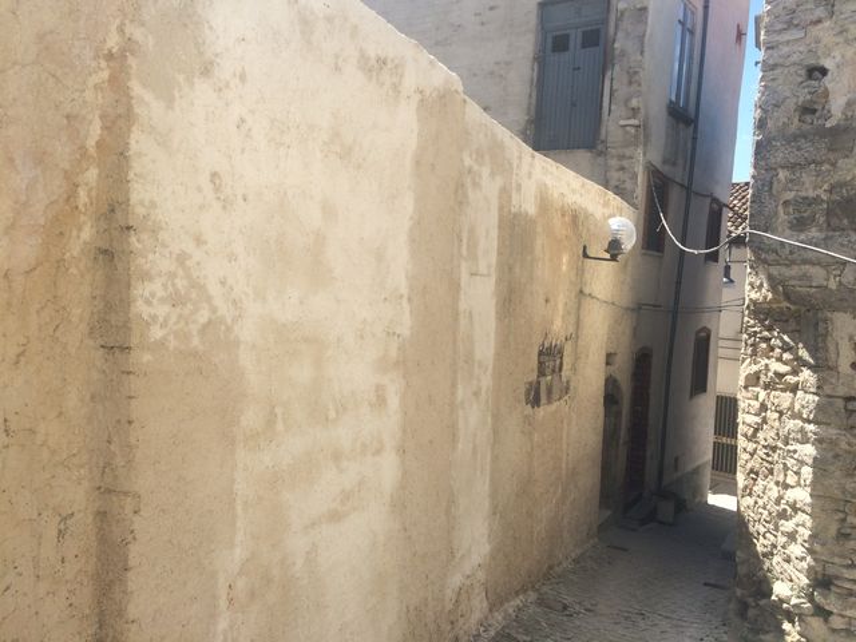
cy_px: 321
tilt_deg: -2.1
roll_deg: -1.3
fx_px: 717
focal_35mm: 29
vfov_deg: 48.2
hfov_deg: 61.7
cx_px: 428
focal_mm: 4.15
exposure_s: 1/1580
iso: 32
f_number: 2.2
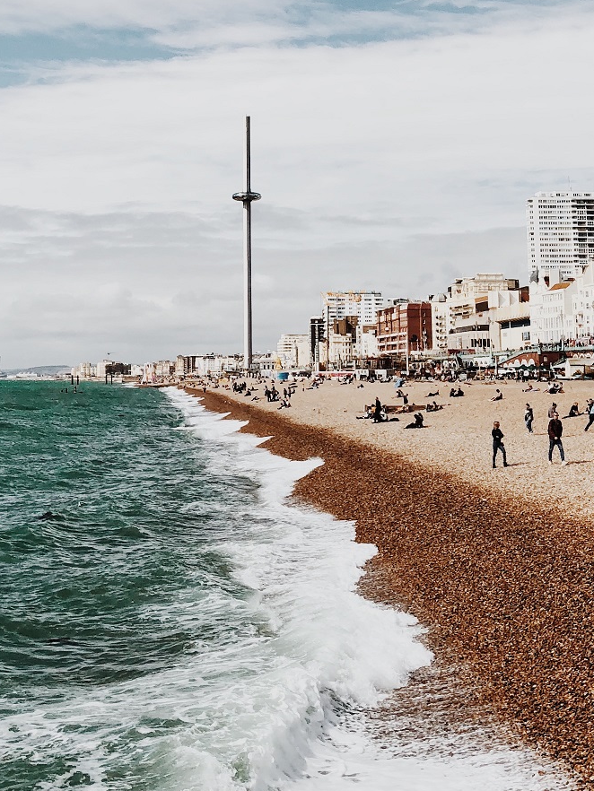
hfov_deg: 22.8
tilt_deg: +8.3
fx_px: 1464
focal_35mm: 64
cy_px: 164
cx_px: 195
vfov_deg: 29.6
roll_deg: +0.3
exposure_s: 1/4000
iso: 25
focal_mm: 4
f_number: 1.8
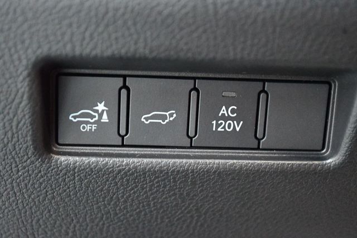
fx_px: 813
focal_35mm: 82
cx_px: 178
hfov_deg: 24.8
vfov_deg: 16.6
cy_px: 119
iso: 12800
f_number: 5.6
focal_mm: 55
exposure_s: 1/25
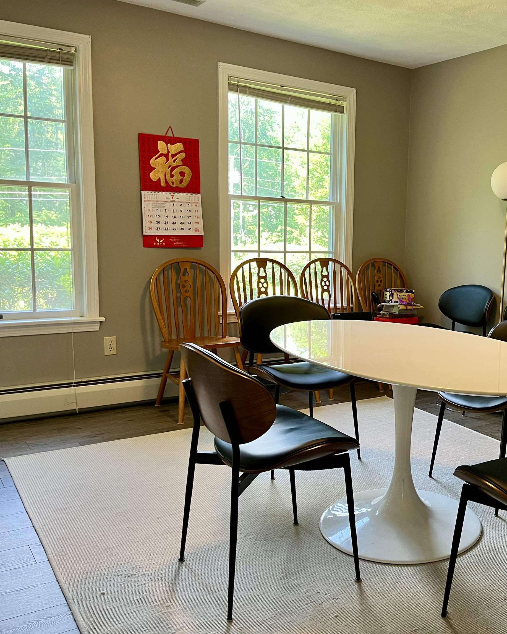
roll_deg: -1.6
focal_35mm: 34
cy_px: 317
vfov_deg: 52.8
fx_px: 638
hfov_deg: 41.5
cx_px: 404
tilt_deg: -8.6
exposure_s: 1/60
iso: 100
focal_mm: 5.1
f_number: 1.6
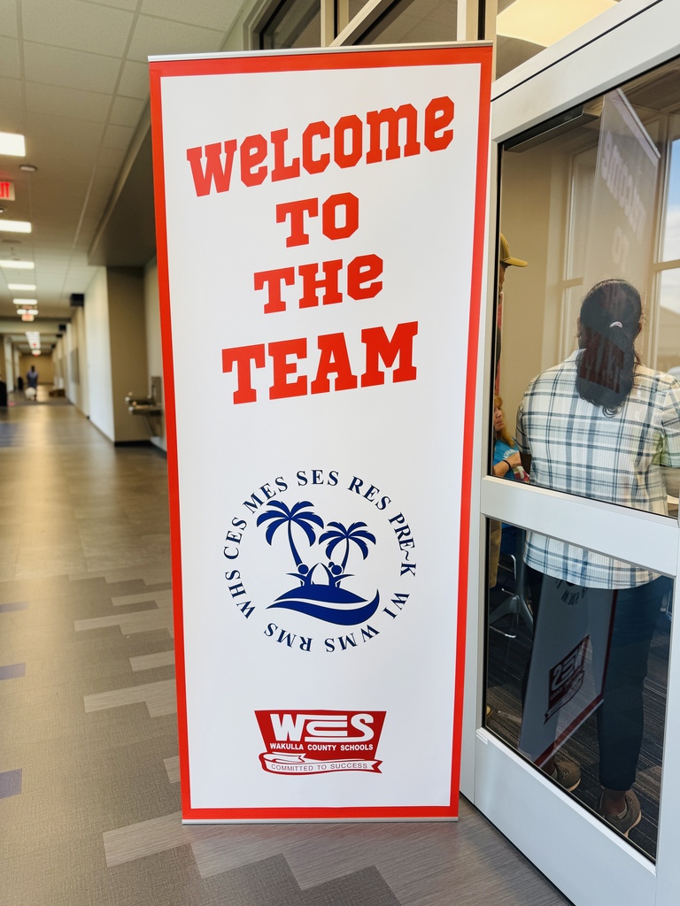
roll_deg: +0.1
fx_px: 629
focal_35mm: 24
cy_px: 453
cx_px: 340
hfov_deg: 56.8
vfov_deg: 71.6
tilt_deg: -7.8
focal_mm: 6.76
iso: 80
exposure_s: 1/121
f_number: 1.78
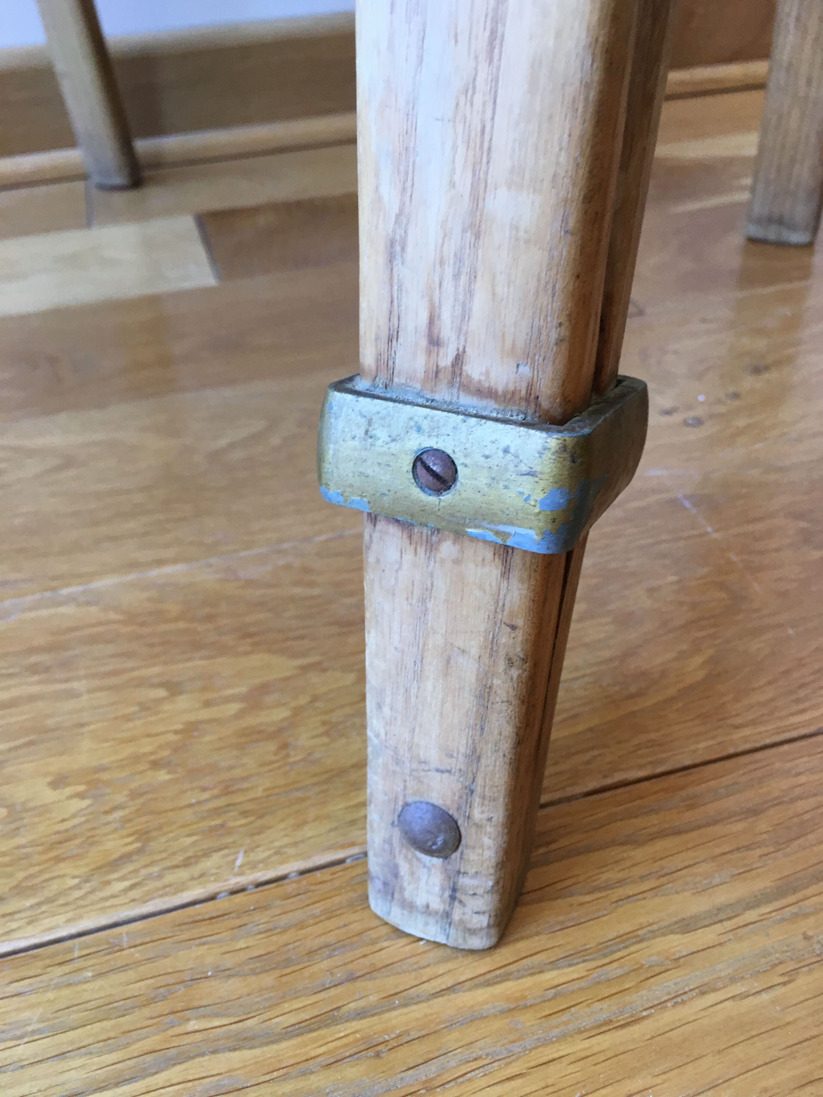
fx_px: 919
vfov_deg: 61.7
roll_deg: +1.9
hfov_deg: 48.2
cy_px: 548
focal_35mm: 29
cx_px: 412
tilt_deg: -37.3
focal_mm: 4.15
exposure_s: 1/33
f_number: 2.2
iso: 50
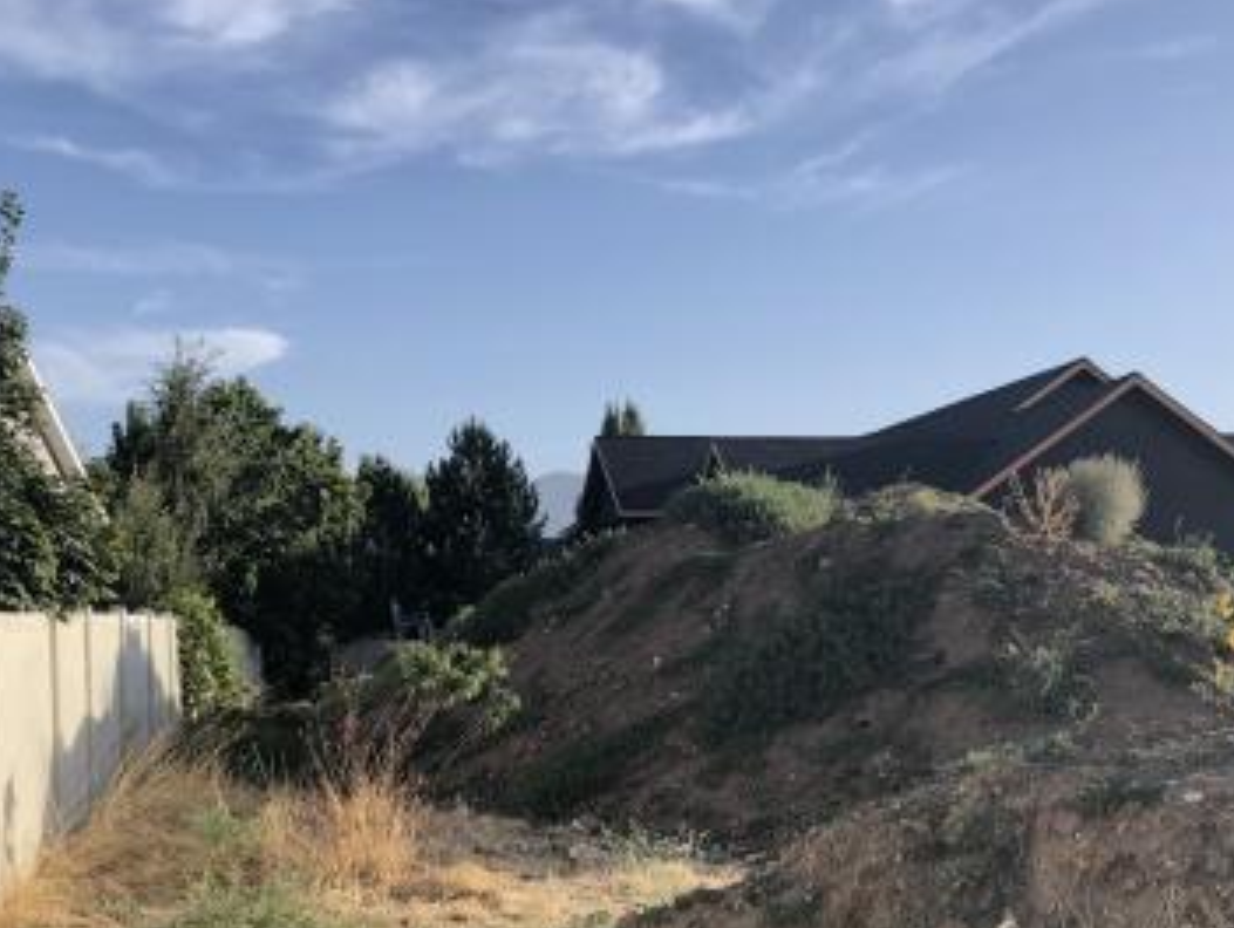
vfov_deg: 27.9
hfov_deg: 37.5
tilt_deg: -4.4
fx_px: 1820
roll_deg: +1.0
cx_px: 598
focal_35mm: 51
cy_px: 773
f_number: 1.8
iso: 20
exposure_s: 1/372
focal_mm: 4
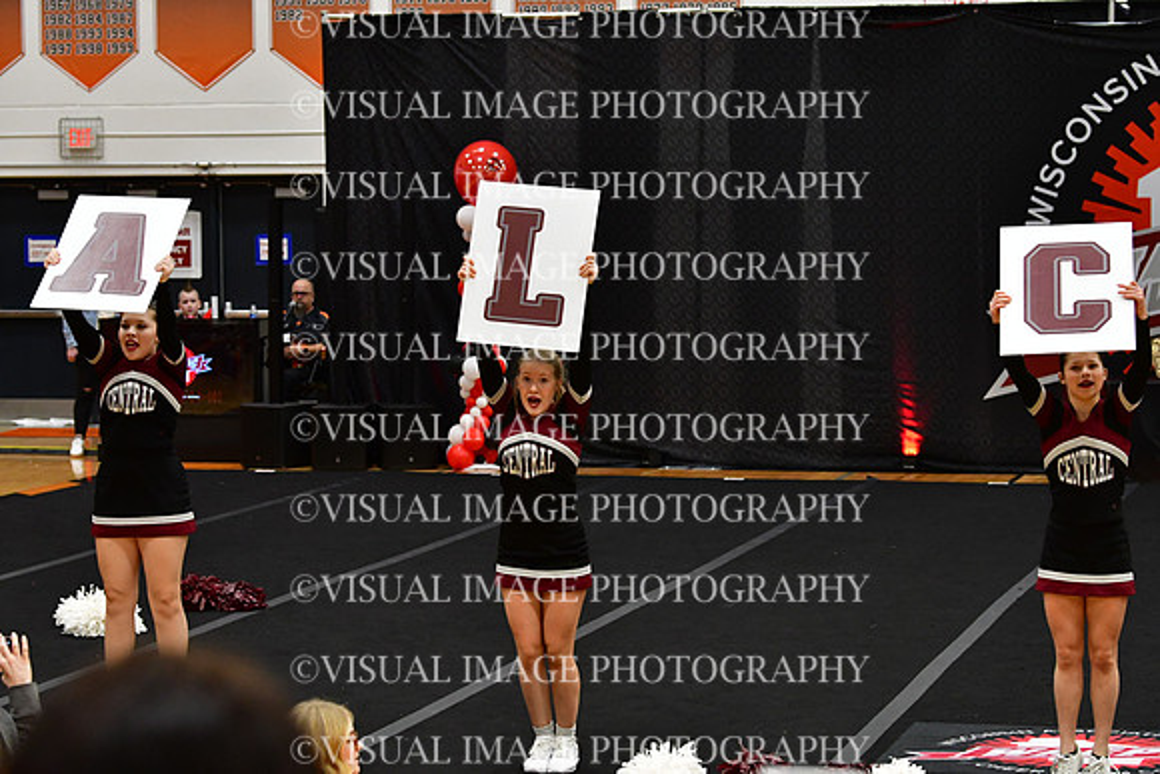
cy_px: 387
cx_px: 580
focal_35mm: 105
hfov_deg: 19.5
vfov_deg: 13.0
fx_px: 3384
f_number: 4
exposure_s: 1/500
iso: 4000
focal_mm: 70
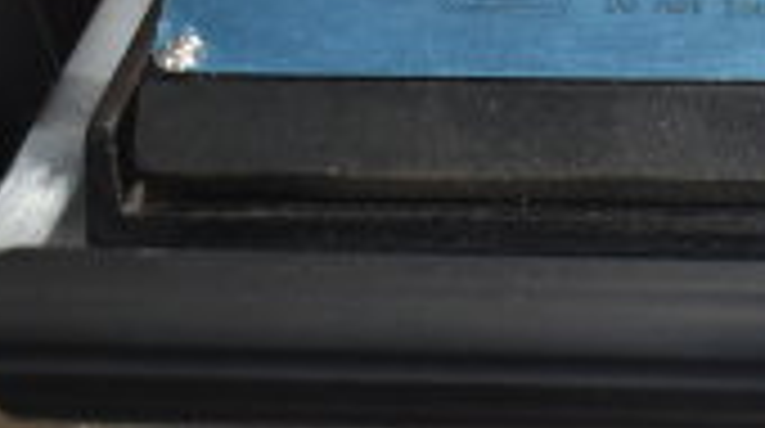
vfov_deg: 8.2
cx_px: 1336
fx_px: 2977
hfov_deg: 13.3
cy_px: 29
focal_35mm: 147
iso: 220
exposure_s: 1/40
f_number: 4
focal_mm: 26
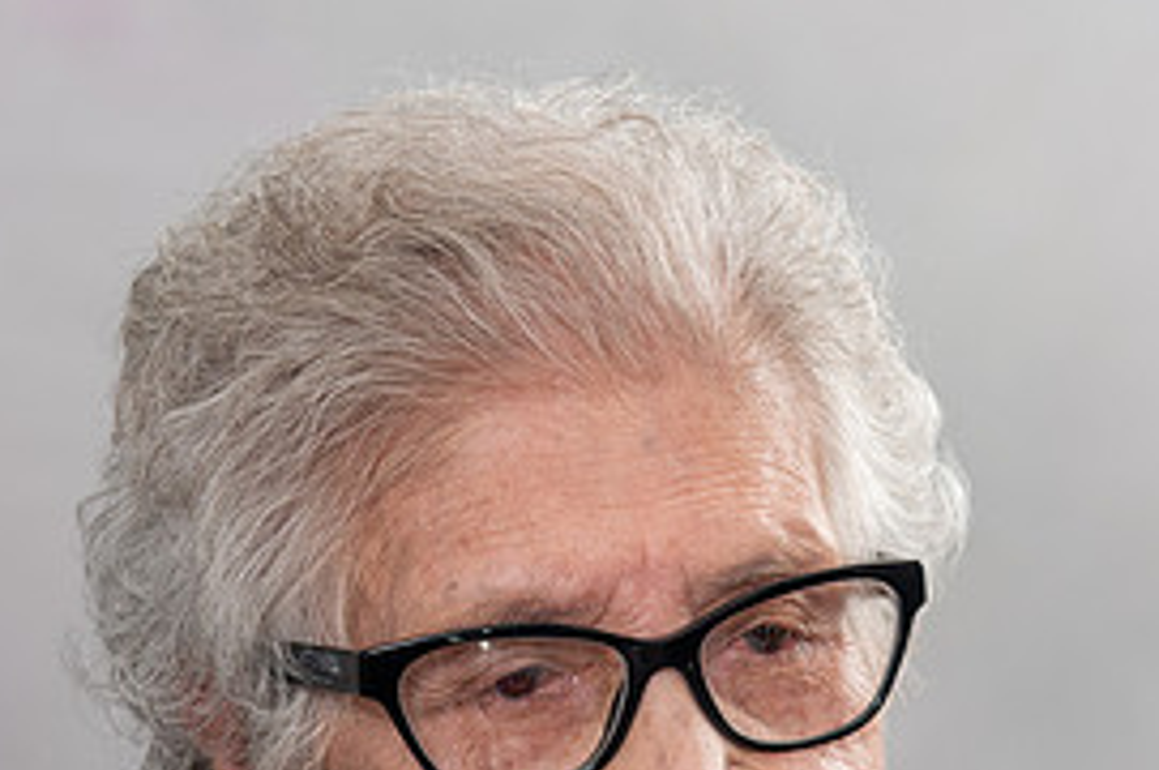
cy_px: 1097
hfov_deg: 10.6
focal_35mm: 193
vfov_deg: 7.0
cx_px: 990
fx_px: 6206
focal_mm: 58
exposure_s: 1/125
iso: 200
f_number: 5.6
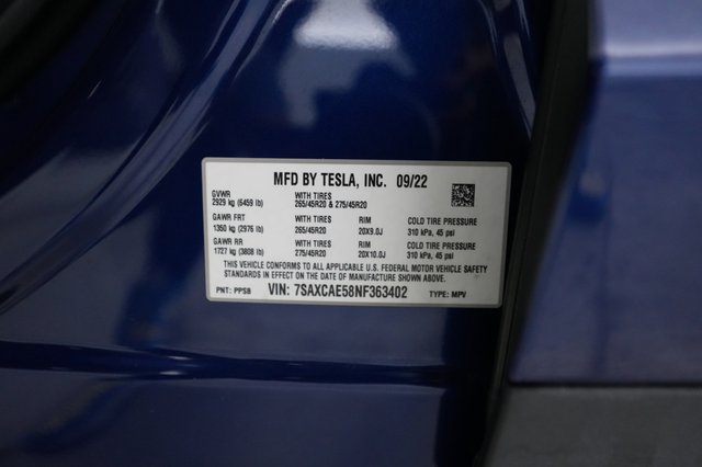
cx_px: 351
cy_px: 234
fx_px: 487
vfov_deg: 51.2
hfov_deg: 71.5
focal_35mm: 25
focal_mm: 25
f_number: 2.8
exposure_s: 1/160
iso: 5000
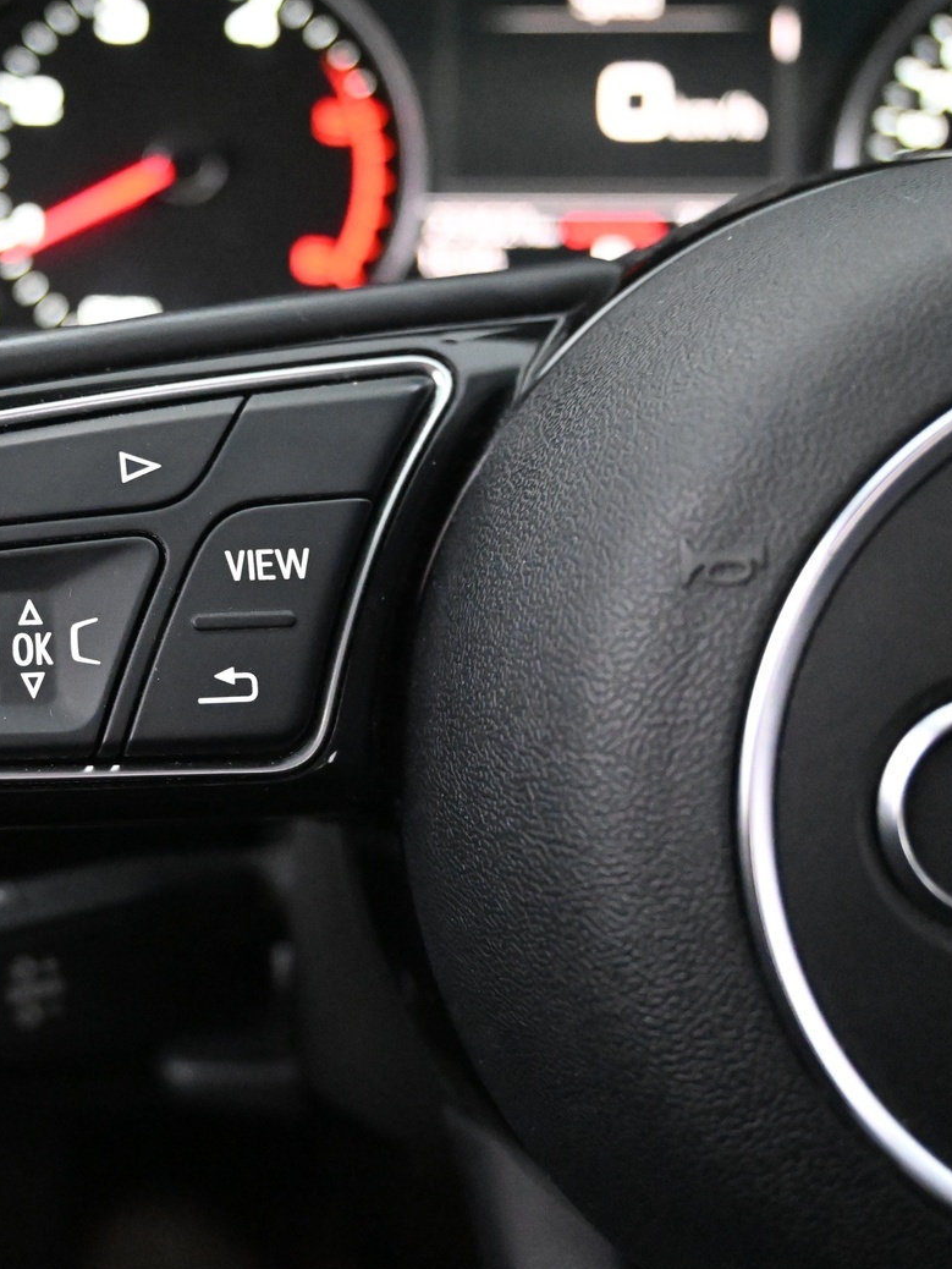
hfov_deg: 28.9
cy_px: 633
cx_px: 106
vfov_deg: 39.4
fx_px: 1773
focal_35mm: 48
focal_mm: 21.5
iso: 10000
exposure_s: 1/30
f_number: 4
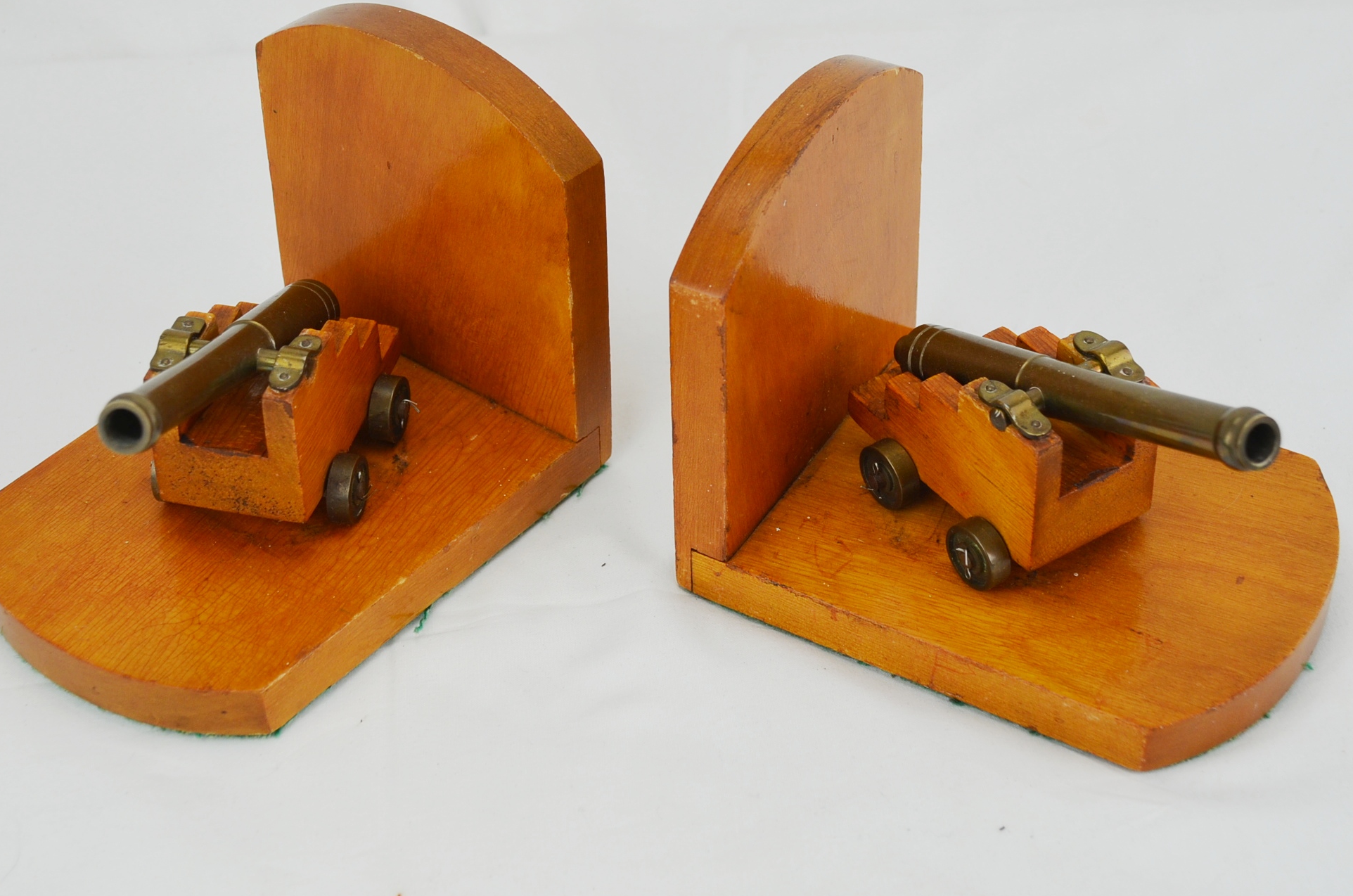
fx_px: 2738
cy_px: 335
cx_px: 645
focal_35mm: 73
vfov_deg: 18.6
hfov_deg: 27.8
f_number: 5.6
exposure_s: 1/125
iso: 250
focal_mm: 38
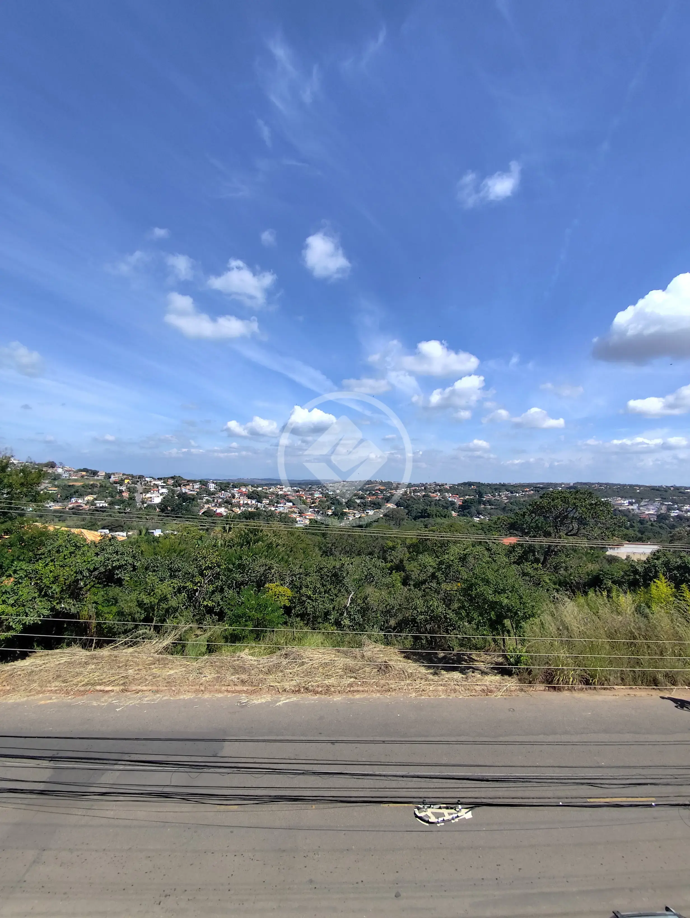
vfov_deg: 94.5
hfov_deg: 78.2
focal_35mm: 16
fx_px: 425
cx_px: 345
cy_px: 459
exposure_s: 1/1360
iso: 50
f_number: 2.2
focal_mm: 1.65
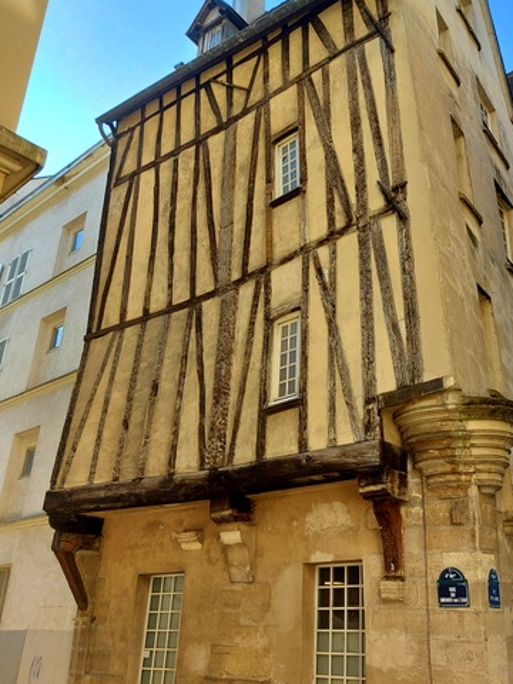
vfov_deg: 56.8
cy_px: 341
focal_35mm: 32
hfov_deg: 43.6
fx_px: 632
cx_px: 336
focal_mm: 5.23
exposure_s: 1/193
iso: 32
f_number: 1.8
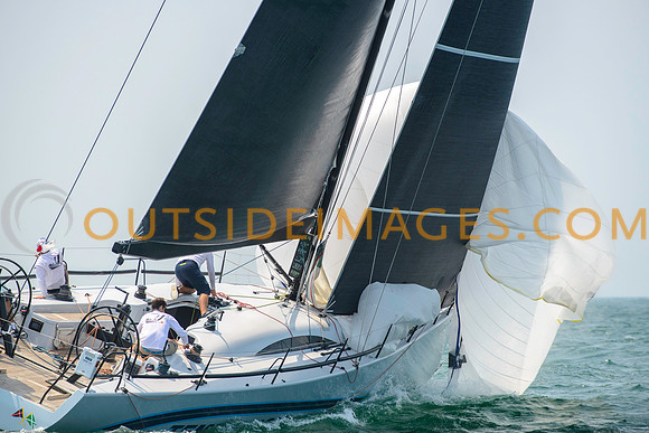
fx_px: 3918
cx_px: 324
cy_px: 216
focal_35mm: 217
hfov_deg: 9.5
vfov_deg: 6.3
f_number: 5
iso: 250
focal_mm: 200
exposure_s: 1/2000
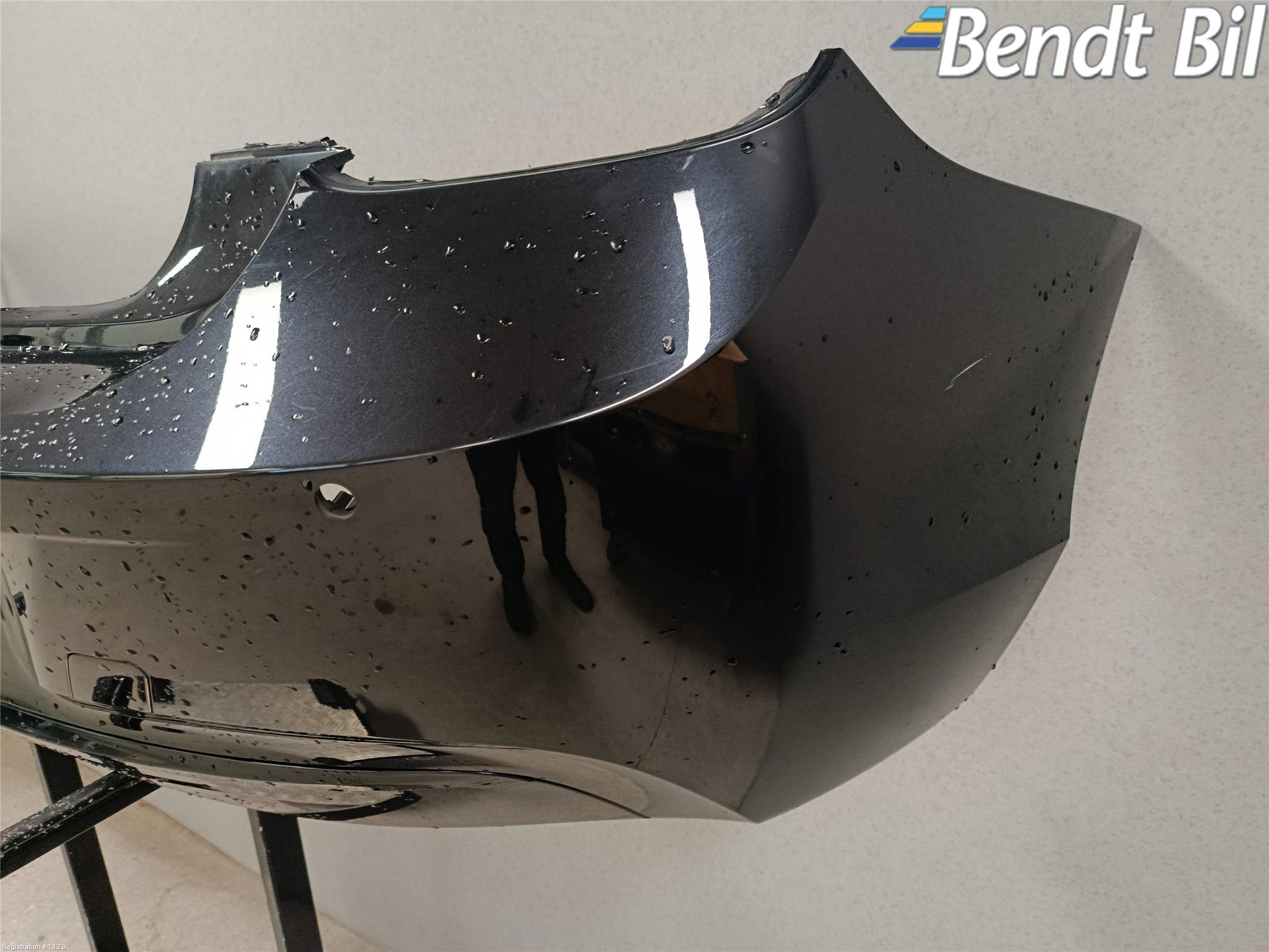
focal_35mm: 24
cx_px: 634
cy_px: 476
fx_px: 880
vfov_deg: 56.8
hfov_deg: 71.6
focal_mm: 5.24
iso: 1546
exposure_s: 1/25
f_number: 1.7
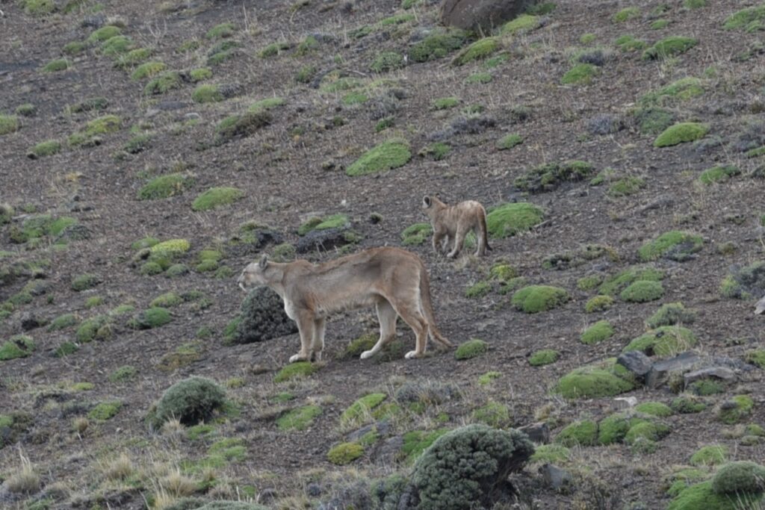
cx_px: 382
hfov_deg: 5.2
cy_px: 255
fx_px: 8501
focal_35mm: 400
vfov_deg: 3.4
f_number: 8
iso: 320
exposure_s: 1/800
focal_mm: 400
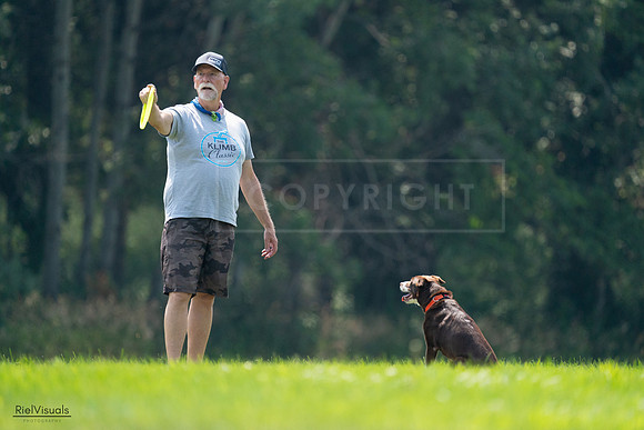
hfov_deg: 3.4
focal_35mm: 600
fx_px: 10735
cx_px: 322
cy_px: 215
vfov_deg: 2.3
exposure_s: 1/4000
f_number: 6.3
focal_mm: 600
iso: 2500
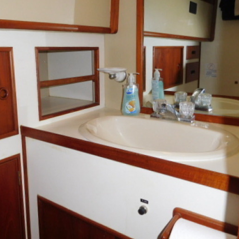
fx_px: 266
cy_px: 109
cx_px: 82
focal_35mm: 34
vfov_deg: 48.4
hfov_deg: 47.7
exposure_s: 1/30
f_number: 3.4
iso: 200
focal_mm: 4.5
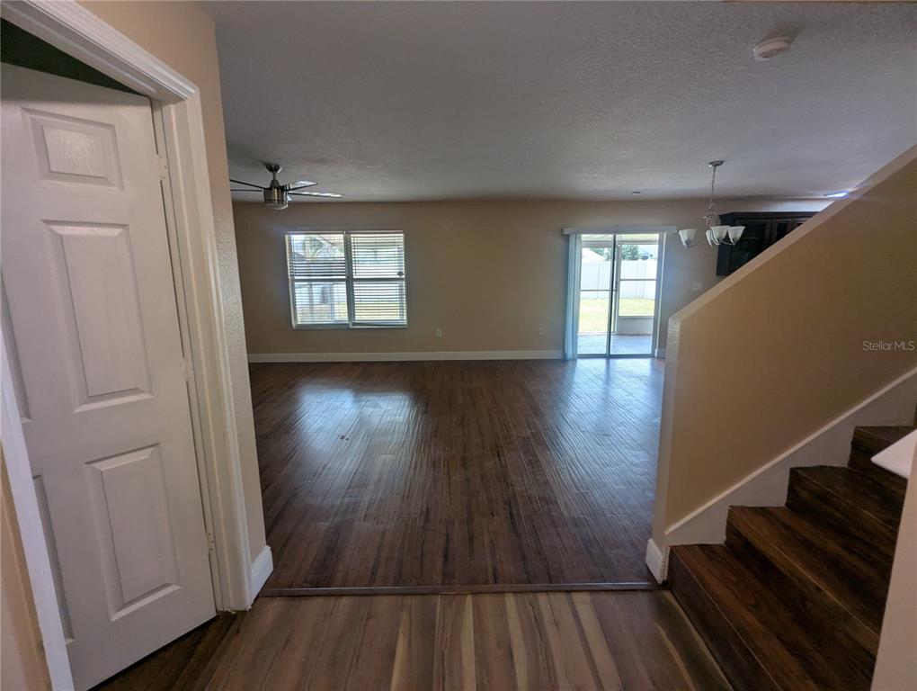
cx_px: 458
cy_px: 346
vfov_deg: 78.2
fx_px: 424
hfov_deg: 94.4
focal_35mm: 16
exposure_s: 1/98.5
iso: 56
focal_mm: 2.35
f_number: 2.2
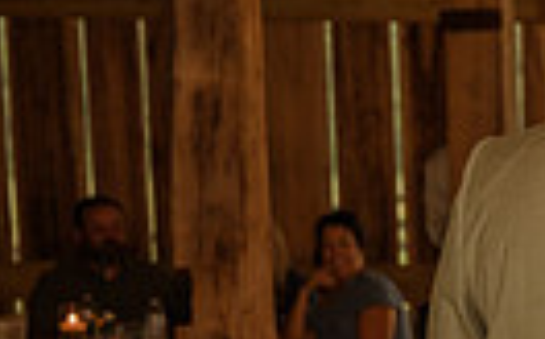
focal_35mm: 211
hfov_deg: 9.3
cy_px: 484
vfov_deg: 6.1
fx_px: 3129
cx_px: 1123
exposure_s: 1/200
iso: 500
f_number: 3.5
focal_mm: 46
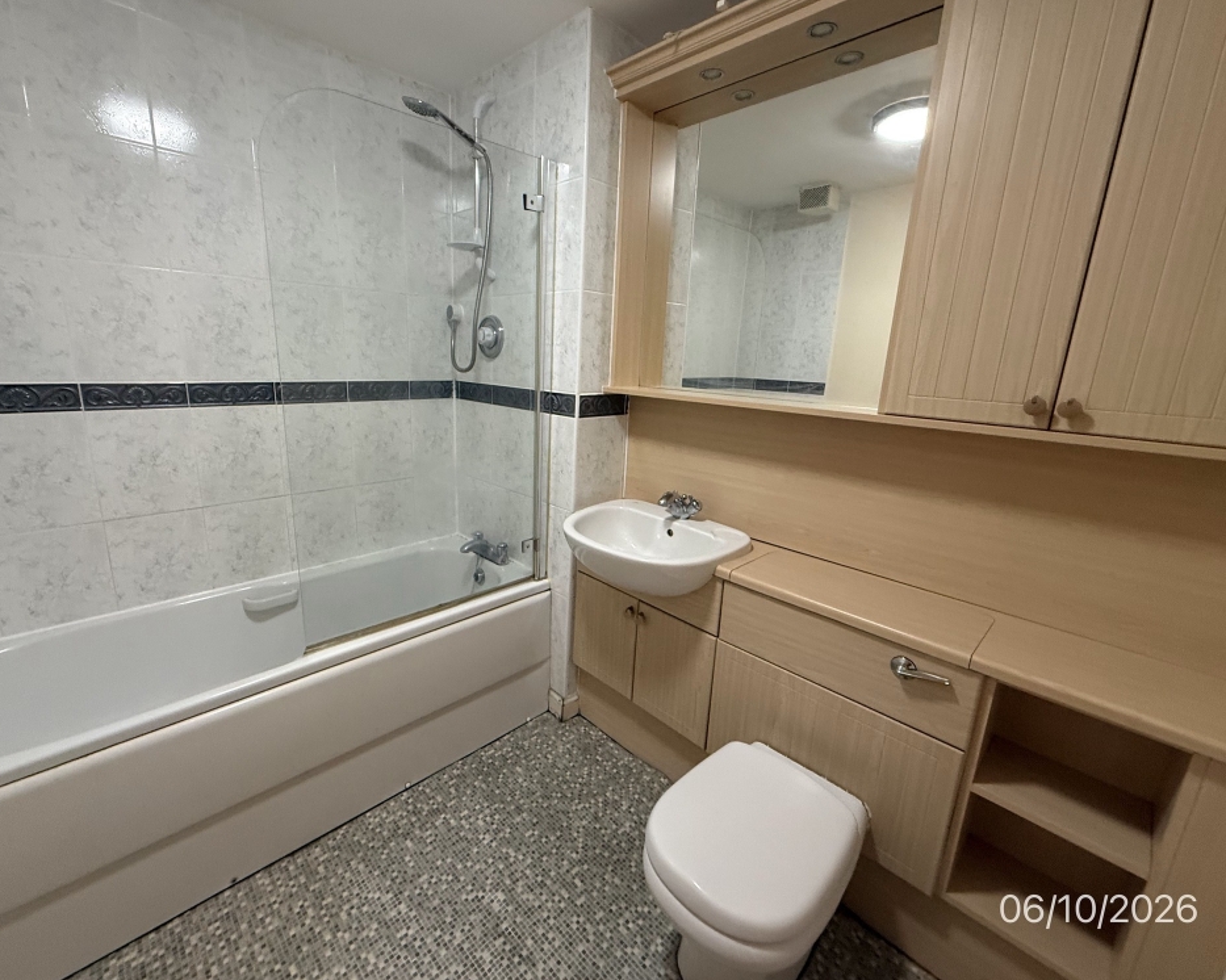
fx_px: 544
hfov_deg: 96.7
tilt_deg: -12.8
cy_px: 478
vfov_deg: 84.0
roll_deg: -2.2
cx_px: 585
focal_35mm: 15
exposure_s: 1/50
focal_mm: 2.22
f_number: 2.2
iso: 320
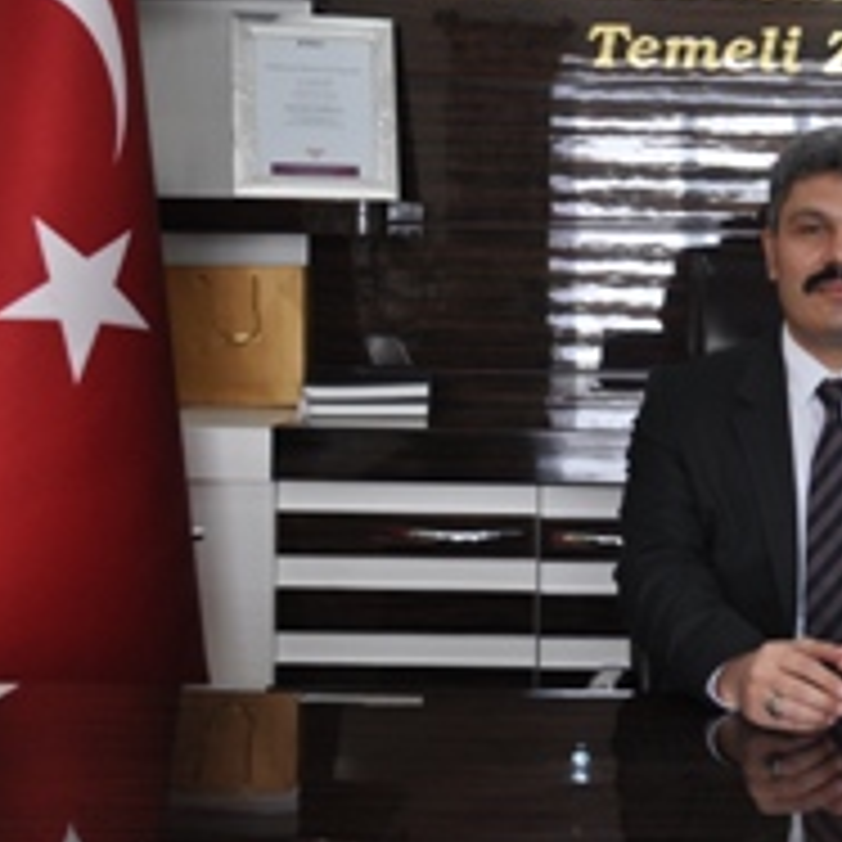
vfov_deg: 25.6
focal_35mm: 67
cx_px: 824
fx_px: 1844
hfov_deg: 24.6
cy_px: 297
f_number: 4
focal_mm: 22
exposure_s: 1/60
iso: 560
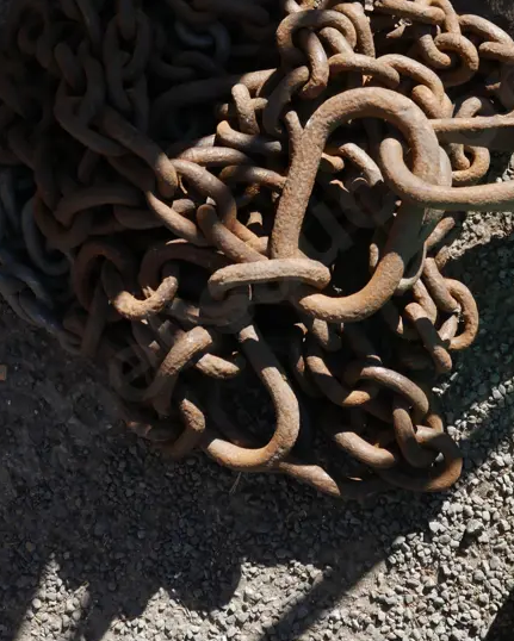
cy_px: 229
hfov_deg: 29.0
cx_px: 327
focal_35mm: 52
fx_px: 988
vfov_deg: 35.7
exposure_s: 1/320
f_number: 6.3
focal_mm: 14
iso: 200
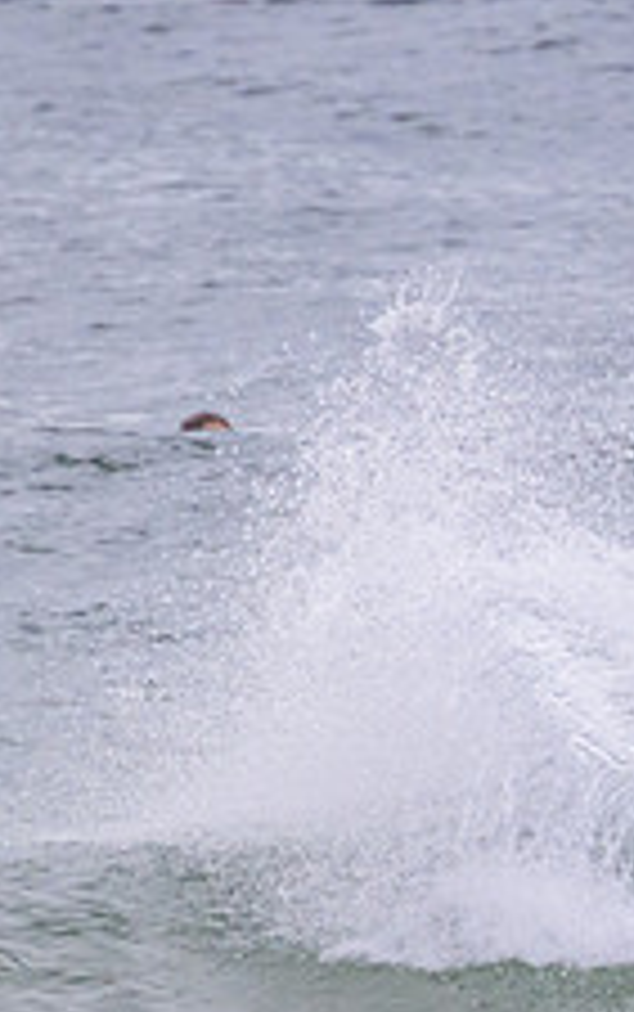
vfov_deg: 1.0
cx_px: 1156
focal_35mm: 2098
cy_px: 776
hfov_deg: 0.6
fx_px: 57890
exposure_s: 1/2000
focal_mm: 800
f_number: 11
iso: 3600
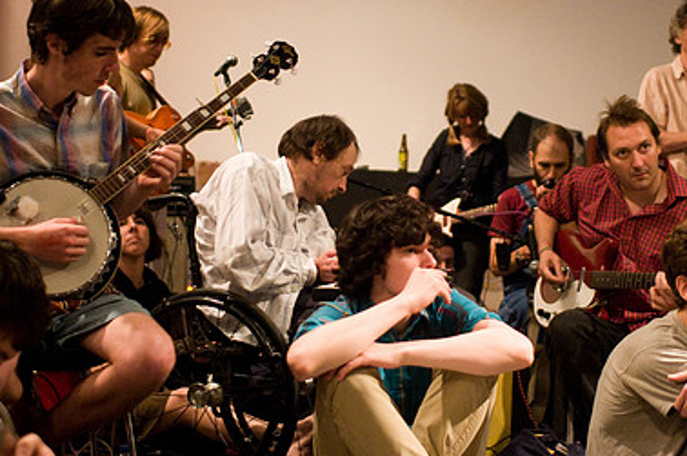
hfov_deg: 29.3
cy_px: 183
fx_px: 1315
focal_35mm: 69
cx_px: 345
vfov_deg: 19.7
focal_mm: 30
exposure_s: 1/50
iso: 1600
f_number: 1.4
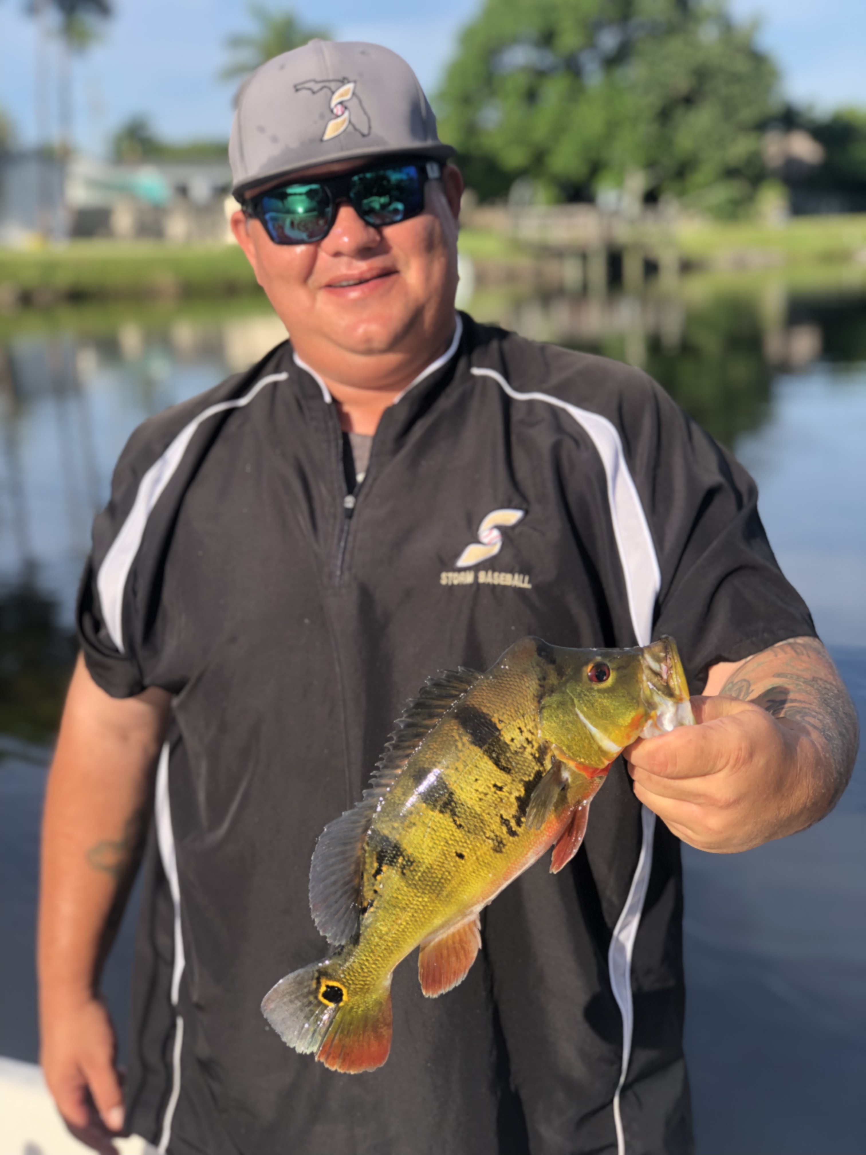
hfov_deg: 25.7
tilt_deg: -8.2
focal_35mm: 57
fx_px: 1901
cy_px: 578
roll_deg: +2.4
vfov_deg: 33.8
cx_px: 433
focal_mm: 6.6
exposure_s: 1/348
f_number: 2.8
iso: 20
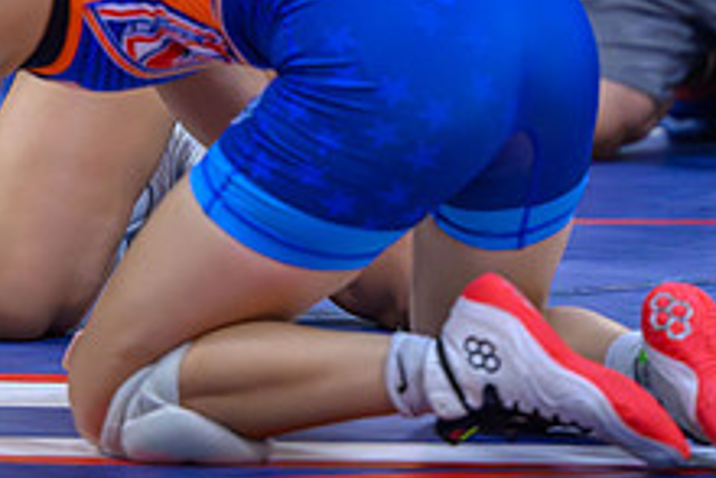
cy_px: -217
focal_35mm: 466
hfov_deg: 4.4
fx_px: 9274
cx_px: 319
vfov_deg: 2.9
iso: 12800
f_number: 2.8
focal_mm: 155
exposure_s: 1/800
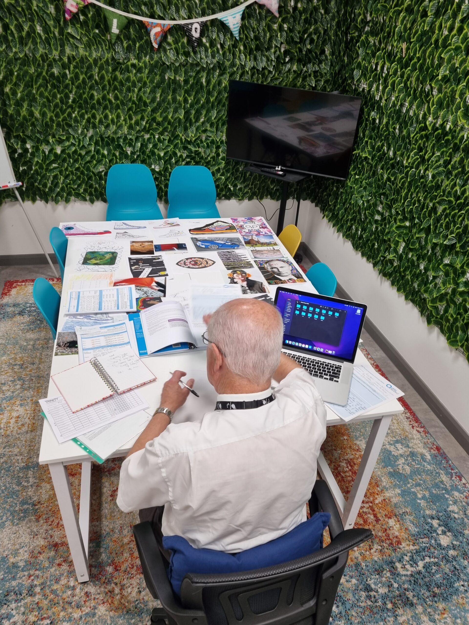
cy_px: 312
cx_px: 234
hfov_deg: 53.1
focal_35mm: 26
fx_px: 470
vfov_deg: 67.3
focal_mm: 5.4
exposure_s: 1/54
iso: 64
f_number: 1.8
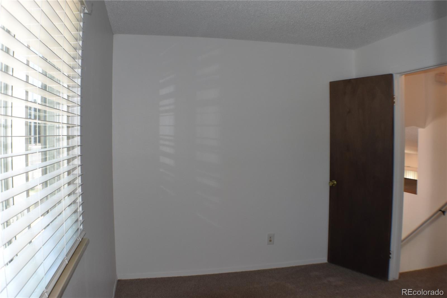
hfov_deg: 51.3
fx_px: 465
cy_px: 149
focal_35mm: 38
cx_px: 224
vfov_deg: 35.5
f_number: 5.6
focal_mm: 25
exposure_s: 1/125
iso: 720
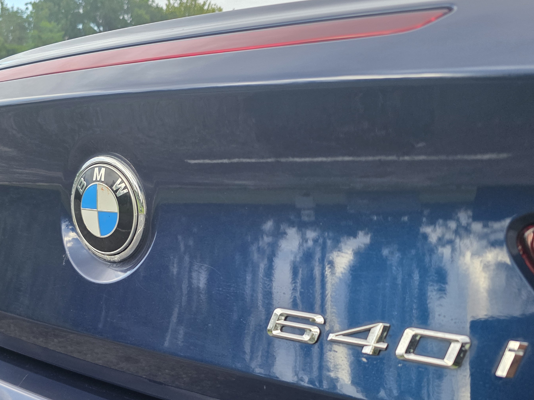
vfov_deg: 41.1
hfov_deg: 53.7
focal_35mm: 34
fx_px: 524
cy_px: 278
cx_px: 219
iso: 200
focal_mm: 6.3
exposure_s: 1/120
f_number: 1.7
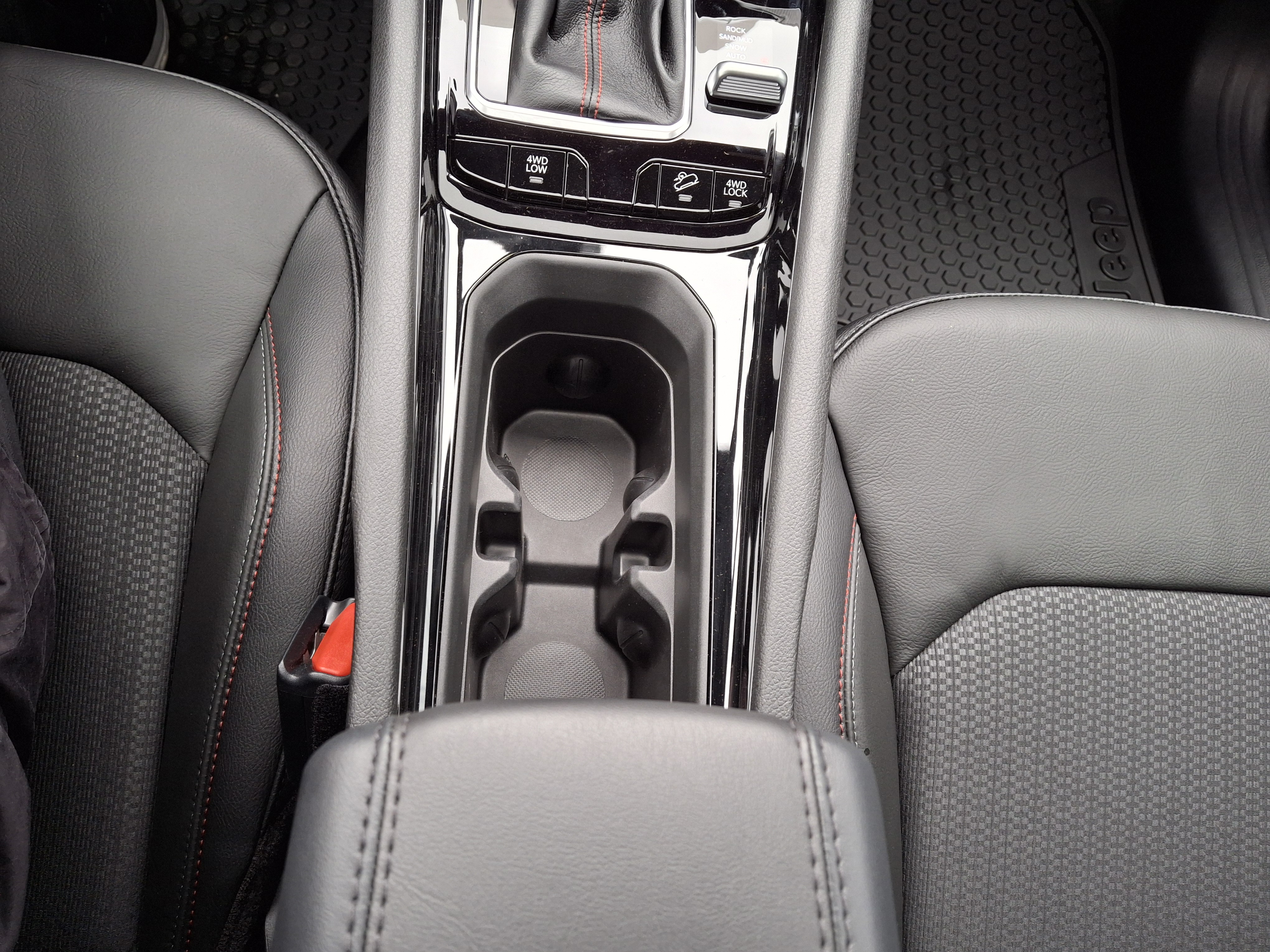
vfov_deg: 54.9
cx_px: 635
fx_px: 917
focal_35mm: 25
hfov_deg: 69.4
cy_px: 476
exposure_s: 1/40
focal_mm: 4.69
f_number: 1.8
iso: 250
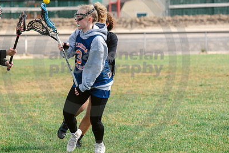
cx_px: 89
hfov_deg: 8.9
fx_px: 1469
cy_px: 61
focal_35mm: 231
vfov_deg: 5.9
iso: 400
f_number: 5
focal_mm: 160
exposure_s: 1/1600
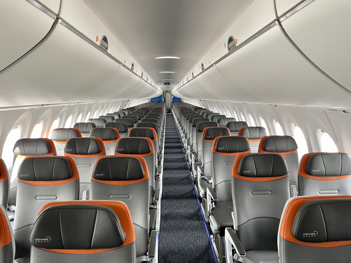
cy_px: 132
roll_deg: +0.9
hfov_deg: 67.3
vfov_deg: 53.1
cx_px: 176
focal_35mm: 26
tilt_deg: -6.6
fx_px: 264
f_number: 1.6
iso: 320
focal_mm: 4.2
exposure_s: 1/60
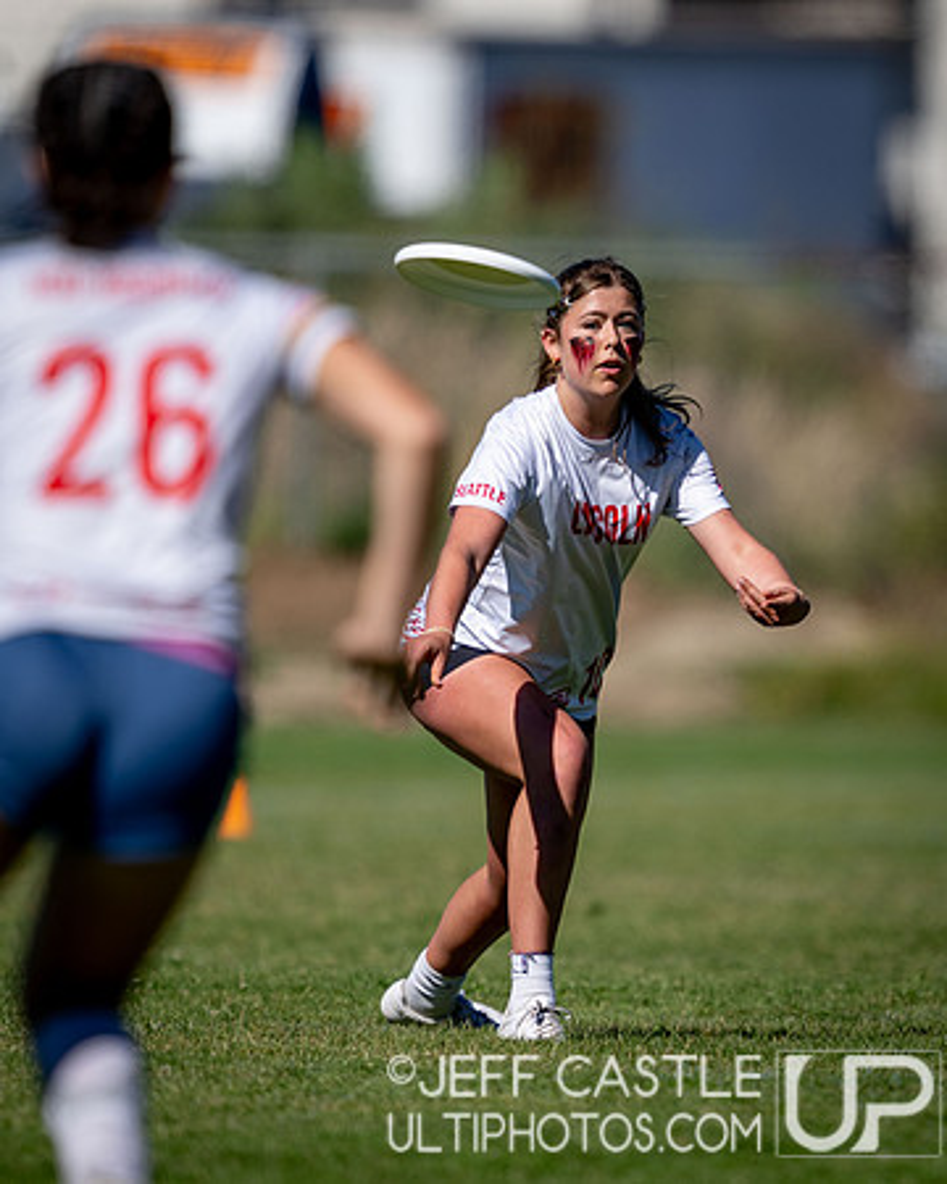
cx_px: 808
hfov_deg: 1.6
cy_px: 393
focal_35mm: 995
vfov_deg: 1.9
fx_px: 34867
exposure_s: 1/2000
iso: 64
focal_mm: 400
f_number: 2.8
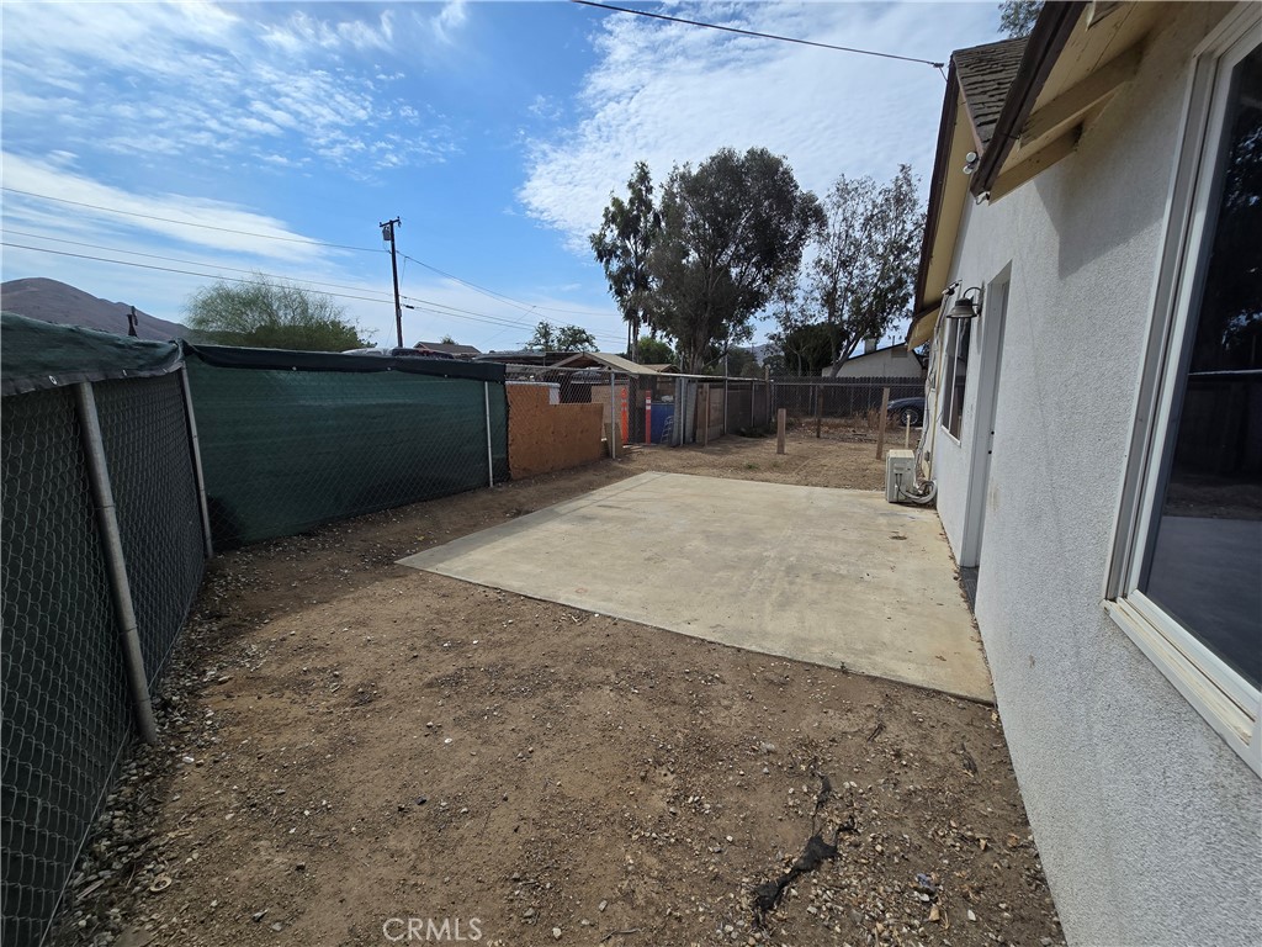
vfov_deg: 89.9
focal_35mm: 13
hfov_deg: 106.2
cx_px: 631
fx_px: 474
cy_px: 474
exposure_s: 1/3778
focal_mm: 2.2
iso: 50
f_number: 2.2
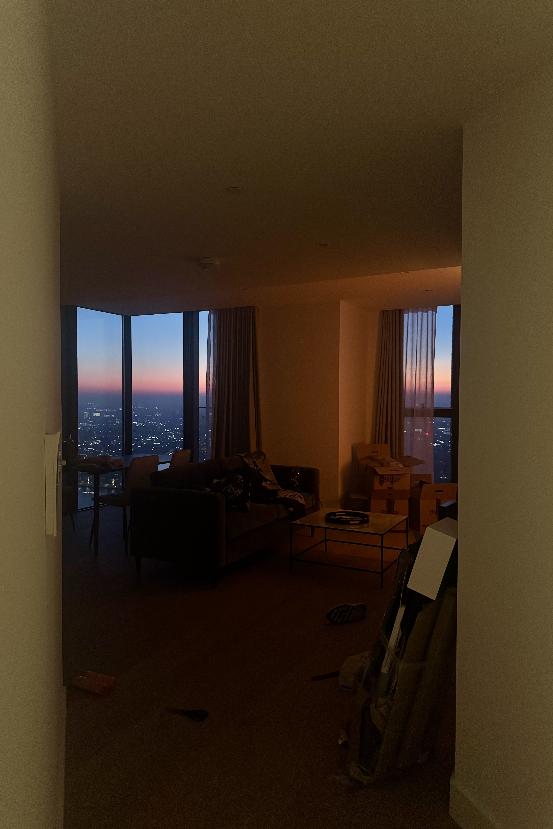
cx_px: 260
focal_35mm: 25
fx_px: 576
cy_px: 414
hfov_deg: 51.3
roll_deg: -0.1
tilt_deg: -1.0
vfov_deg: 71.5
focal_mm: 6.76
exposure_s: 1/33
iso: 800
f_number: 1.78
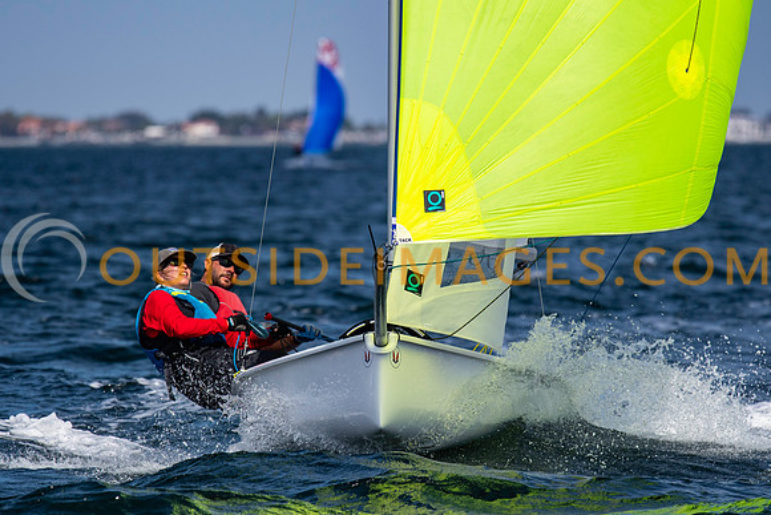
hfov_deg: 4.5
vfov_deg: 3.0
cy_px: 258
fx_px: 9831
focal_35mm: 459
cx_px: 386
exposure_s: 1/5000
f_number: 5
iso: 400
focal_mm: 300
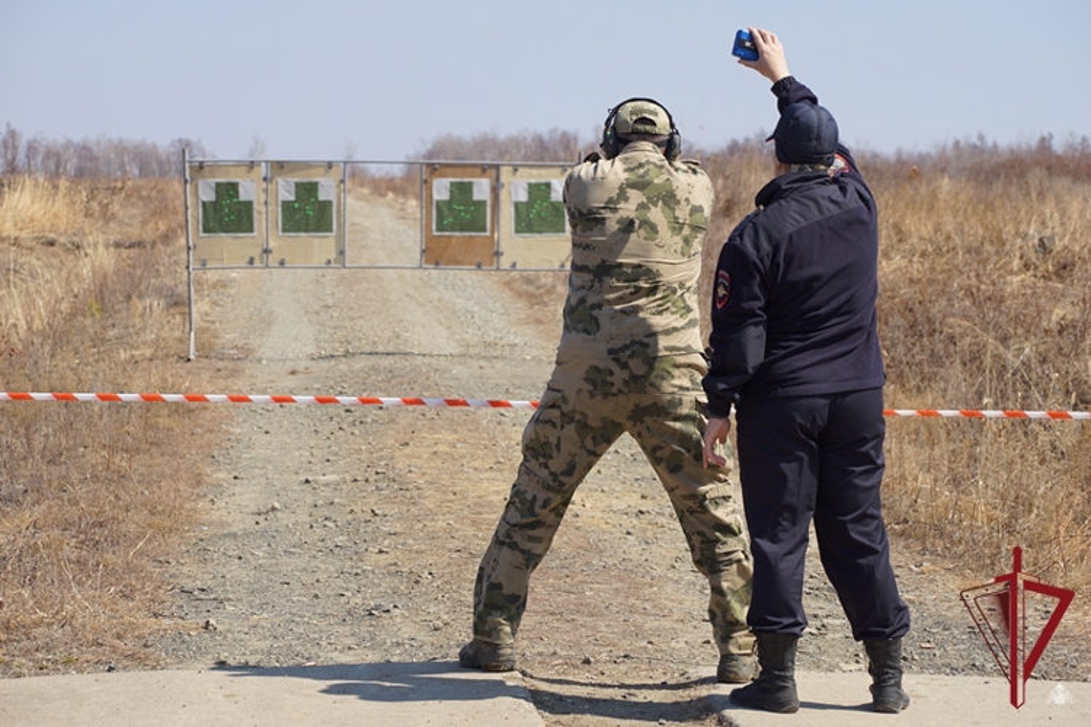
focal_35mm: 128
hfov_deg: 16.1
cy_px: 364
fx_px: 3864
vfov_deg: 10.8
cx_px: 546
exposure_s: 1/320
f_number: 6.3
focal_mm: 85
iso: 100
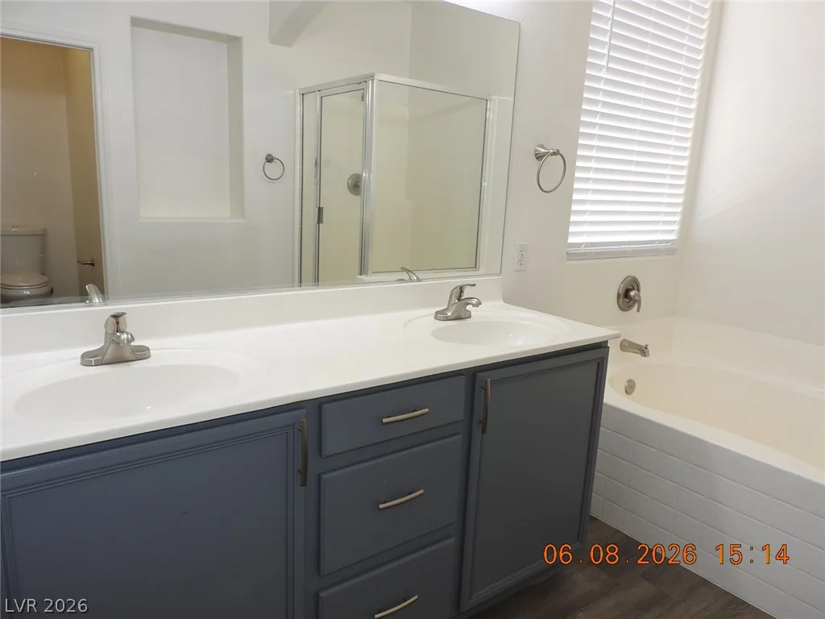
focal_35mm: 24
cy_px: 310
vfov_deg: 56.8
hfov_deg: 71.6
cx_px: 412
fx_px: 572
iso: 110
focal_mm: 4.3
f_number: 3.3
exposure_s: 1/30
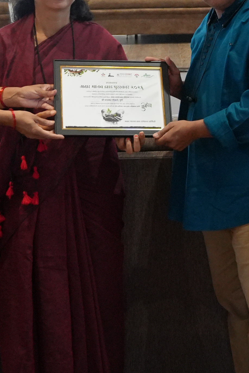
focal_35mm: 110
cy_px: 19
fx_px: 1137
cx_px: 265
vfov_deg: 18.3
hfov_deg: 12.3
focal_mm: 23
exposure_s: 1/200
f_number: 4
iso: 2500
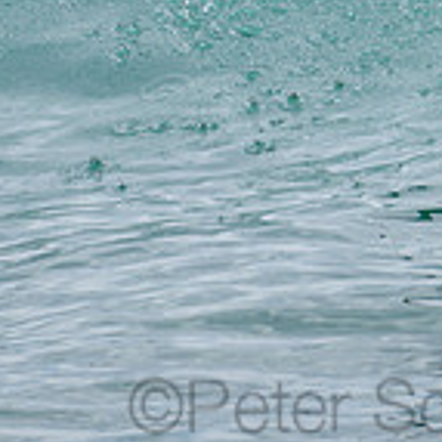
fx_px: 30539
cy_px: -76
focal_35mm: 2114
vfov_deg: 0.8
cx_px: 467
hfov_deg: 0.8
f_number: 5.6
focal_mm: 500
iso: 220
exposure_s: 1/2000
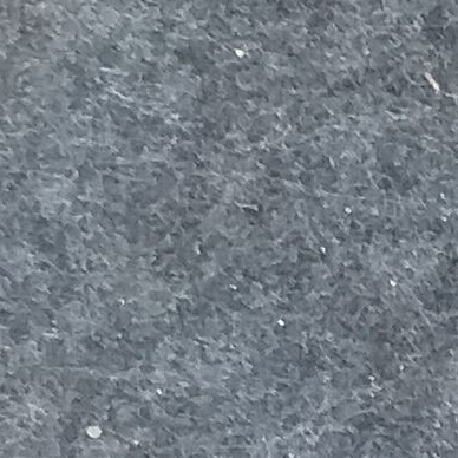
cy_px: -773
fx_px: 2739
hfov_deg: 9.6
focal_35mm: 183
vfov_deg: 8.4
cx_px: 188
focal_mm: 3.3
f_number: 2.2
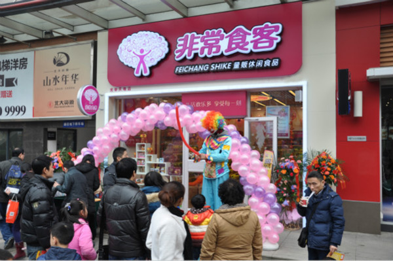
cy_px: 130
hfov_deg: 57.3
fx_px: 360
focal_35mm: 33
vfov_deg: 39.9
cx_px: 196
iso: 200
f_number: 5.6
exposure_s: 1/125
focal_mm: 22
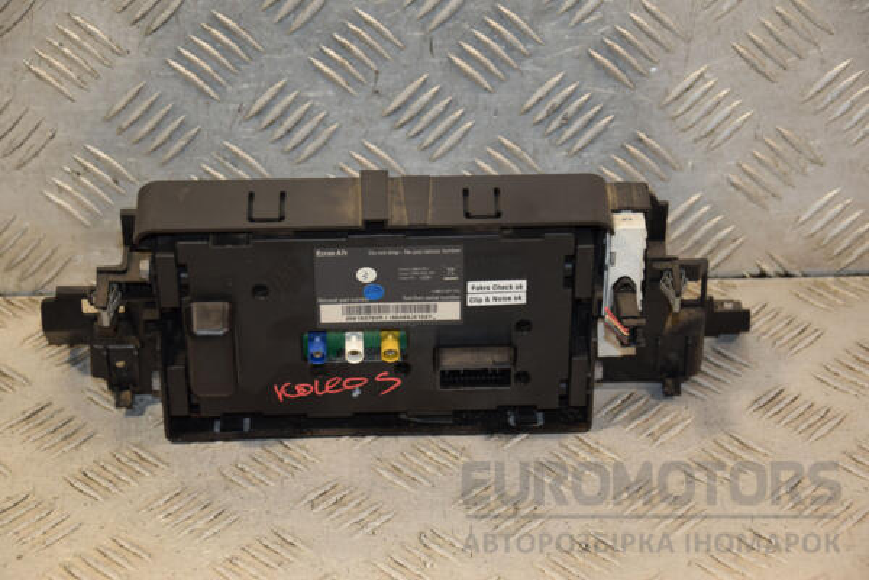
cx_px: 434
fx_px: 2534
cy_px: 290
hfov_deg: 19.5
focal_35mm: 105
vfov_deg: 13.0
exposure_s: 1/160
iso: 800
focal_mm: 70
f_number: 5.3
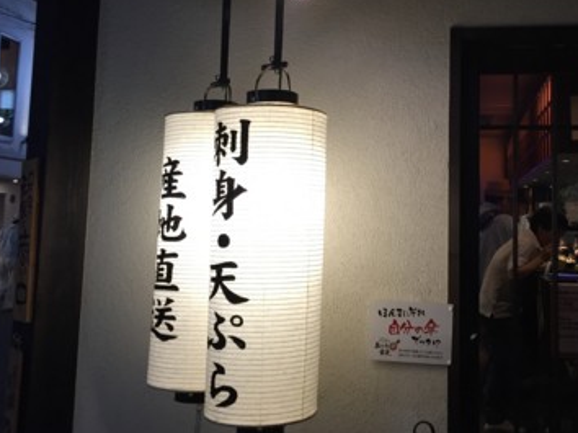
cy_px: 154
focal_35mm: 41
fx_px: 684
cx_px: 382
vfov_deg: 34.9
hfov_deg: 45.2
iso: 50
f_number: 2.2
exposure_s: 1/30
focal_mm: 4.15
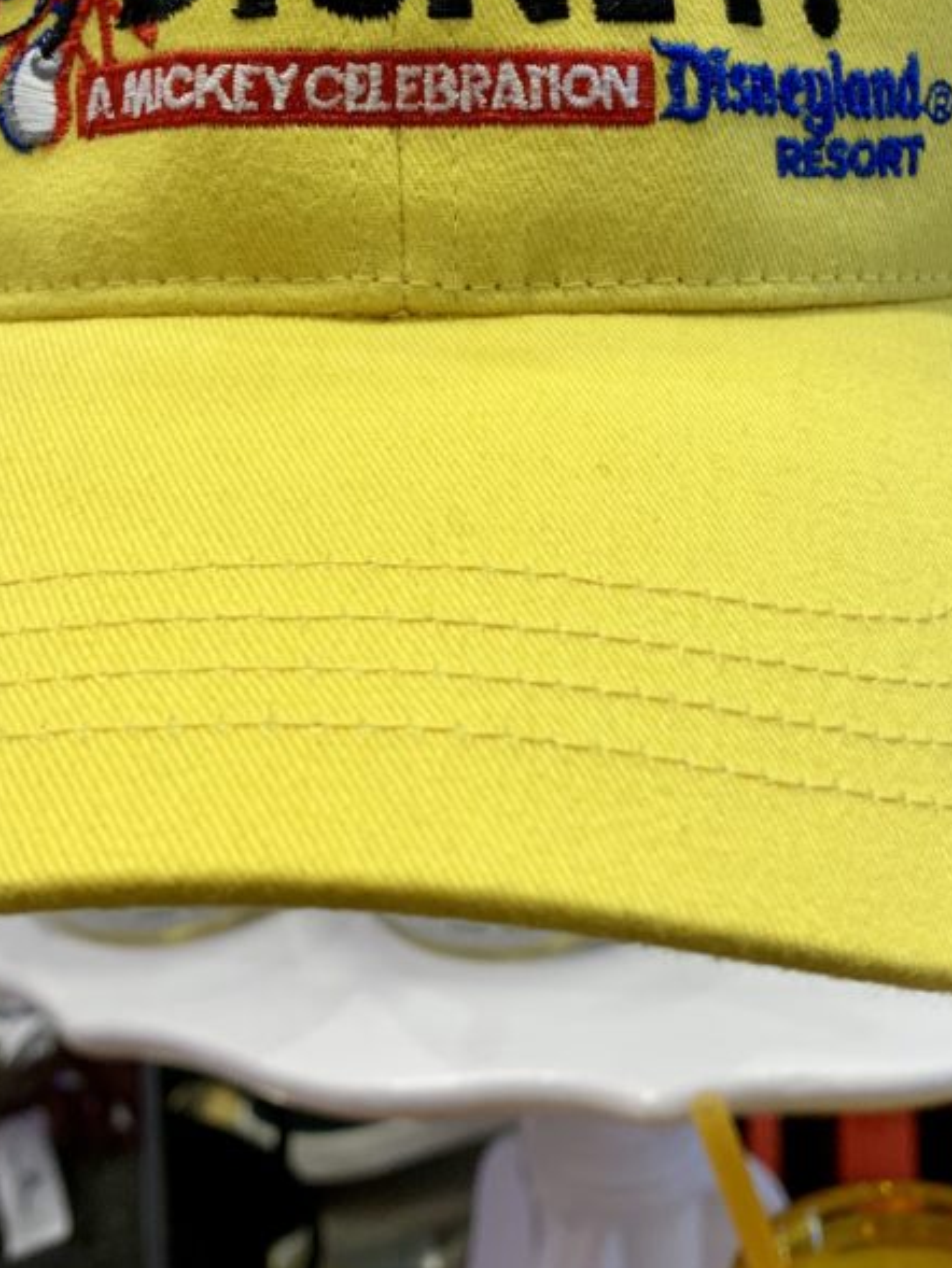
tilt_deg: -11.9
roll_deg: +1.9
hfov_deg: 27.5
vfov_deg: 35.2
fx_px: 1943
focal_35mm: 53
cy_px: 293
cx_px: 437
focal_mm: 4.25
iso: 64
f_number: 1.8
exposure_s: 1/120
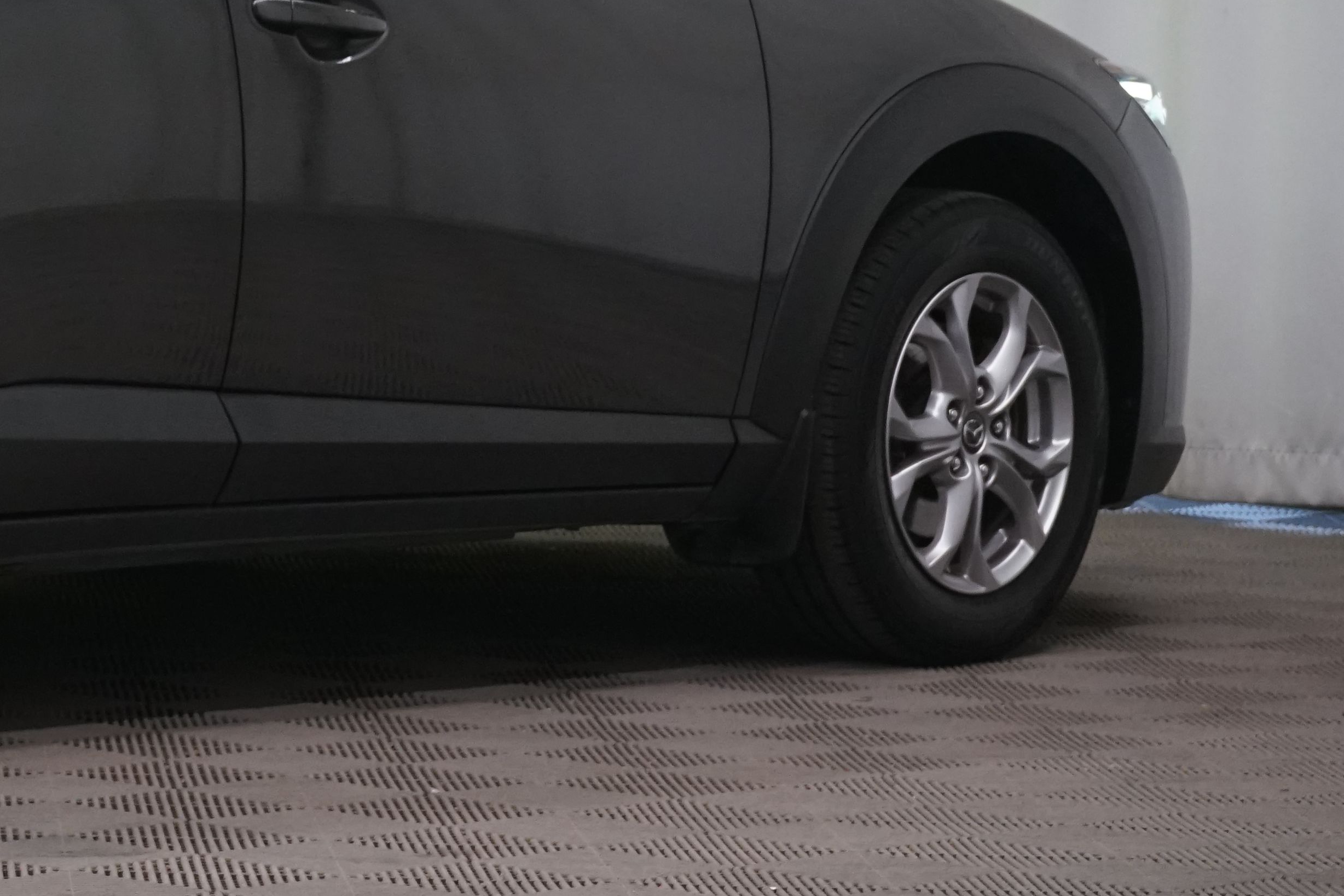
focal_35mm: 171
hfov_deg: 11.8
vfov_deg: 8.0
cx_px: -215
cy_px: -84
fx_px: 6383
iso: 2000
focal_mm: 70
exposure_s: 1/25
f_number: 9
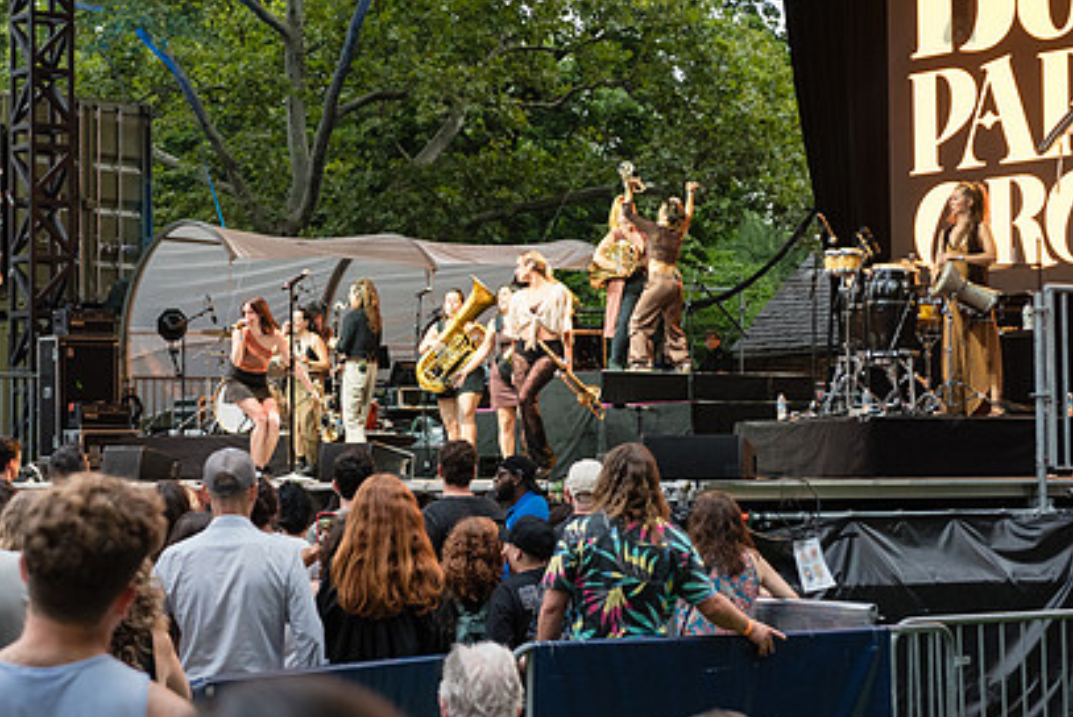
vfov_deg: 14.6
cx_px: 448
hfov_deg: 21.6
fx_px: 2804
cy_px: 378
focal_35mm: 94
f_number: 4
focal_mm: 66
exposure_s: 1/200
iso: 2000
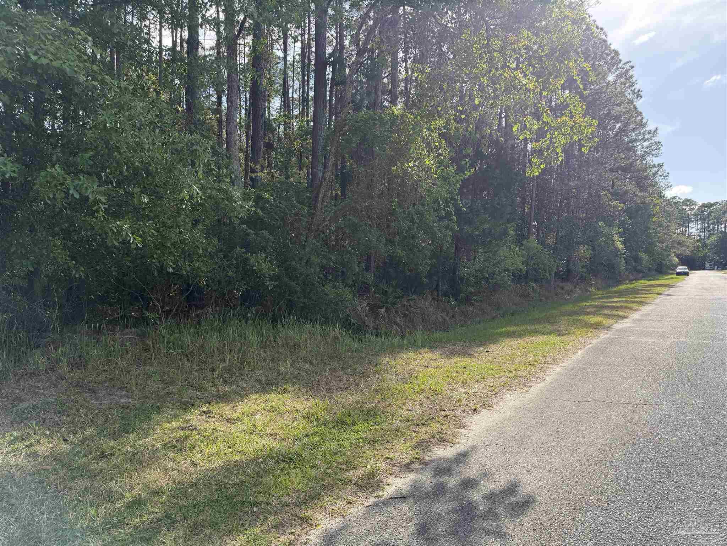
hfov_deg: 71.6
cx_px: 364
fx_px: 504
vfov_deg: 56.8
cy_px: 273
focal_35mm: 24
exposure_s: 1/1949
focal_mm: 6.76
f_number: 1.78
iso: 100
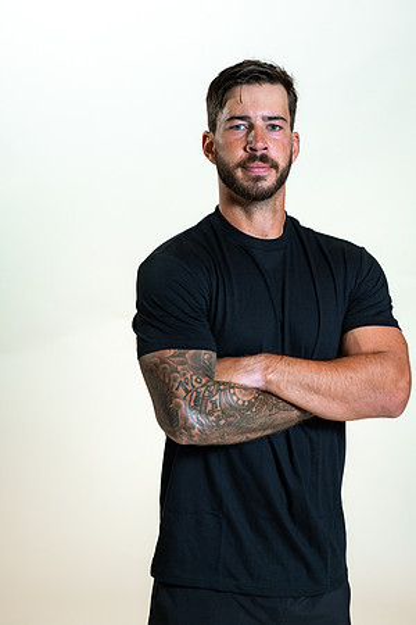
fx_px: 1473
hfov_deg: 16.1
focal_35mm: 85
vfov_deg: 23.9
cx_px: 208
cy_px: 312
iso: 320
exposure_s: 1/160
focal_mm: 85
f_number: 4
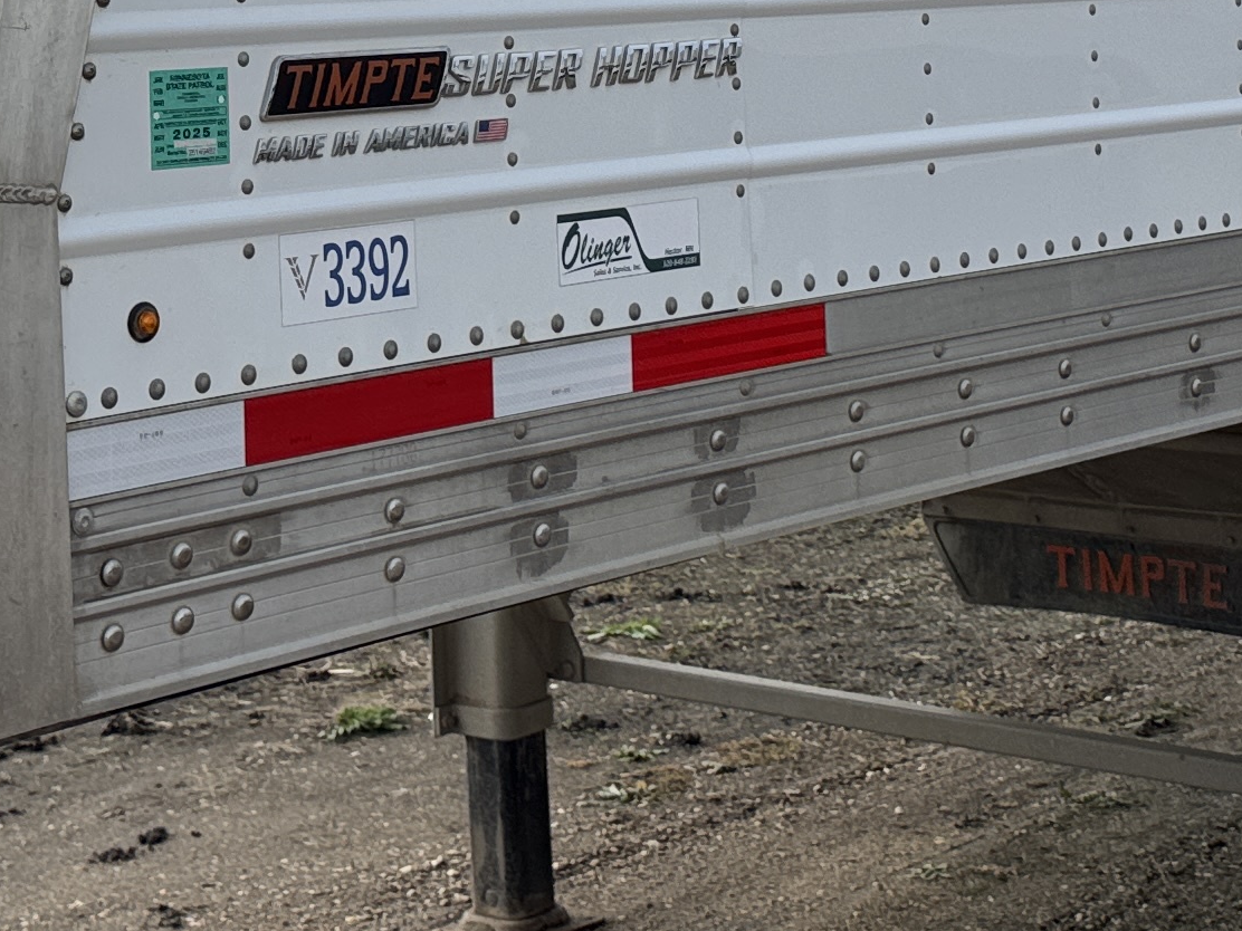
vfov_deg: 16.5
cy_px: -94
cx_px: 673
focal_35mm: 87
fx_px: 3122
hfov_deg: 22.5
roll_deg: +3.5
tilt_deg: +1.9
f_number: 1.78
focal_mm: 6.76
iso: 80
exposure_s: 1/5348
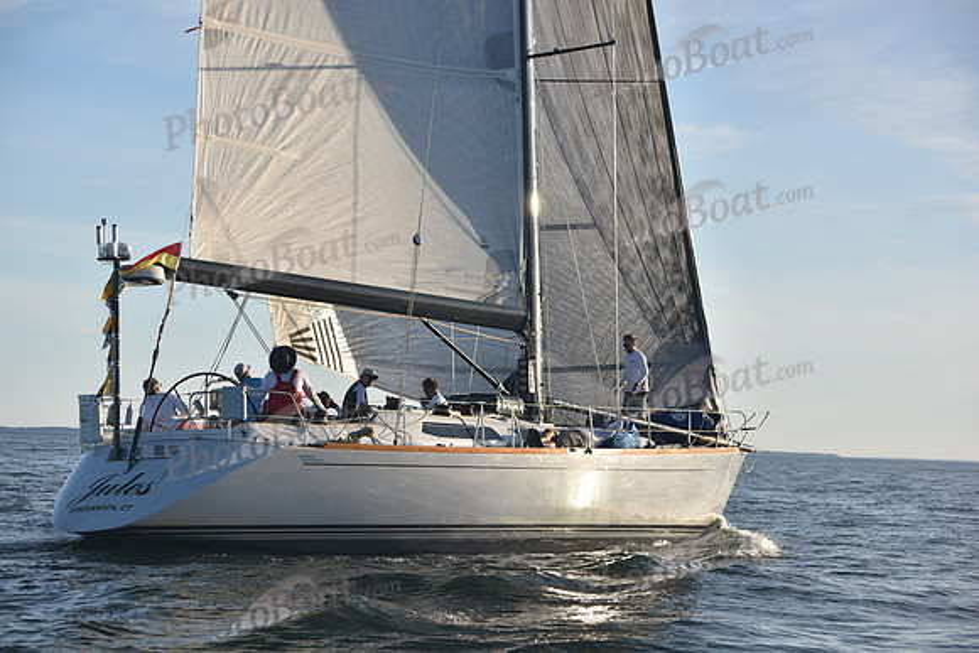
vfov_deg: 14.0
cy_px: 326
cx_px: 490
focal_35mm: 98
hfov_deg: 20.8
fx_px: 2666
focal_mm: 98
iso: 250
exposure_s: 1/800
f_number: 5
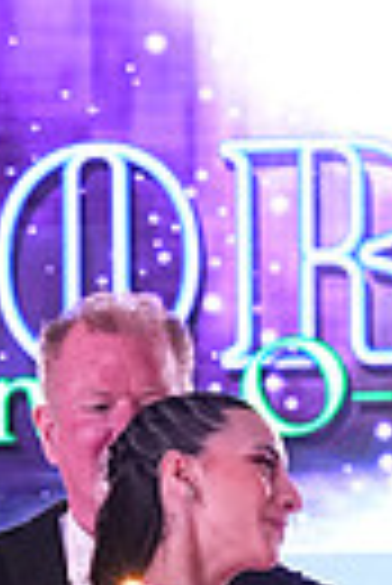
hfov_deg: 3.4
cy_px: 1143
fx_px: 6597
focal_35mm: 405
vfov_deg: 5.0
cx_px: 115
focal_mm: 61
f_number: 6.3
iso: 3200
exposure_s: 1/250
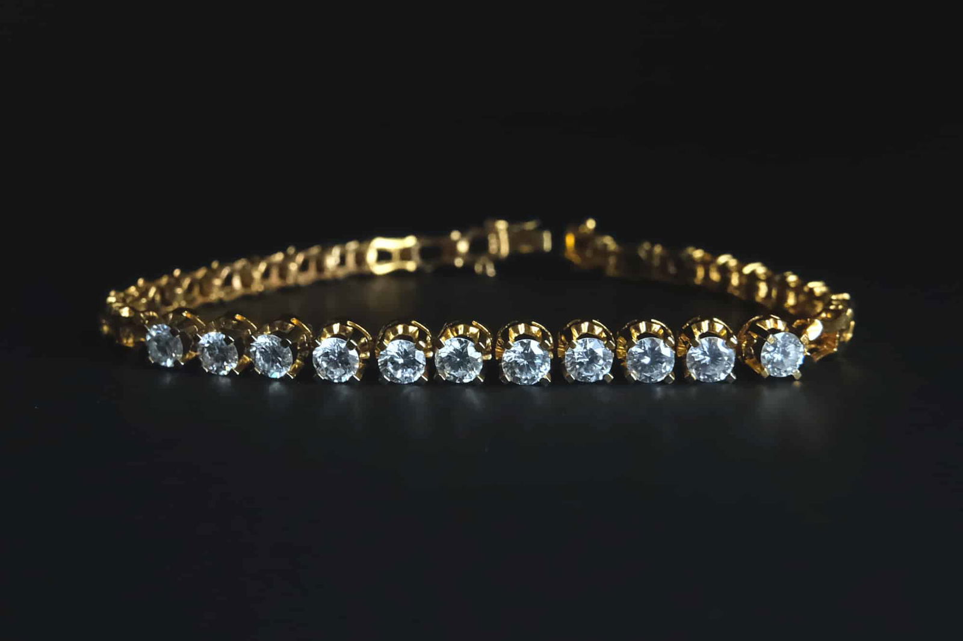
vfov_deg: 55.1
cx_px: 482
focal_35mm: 23
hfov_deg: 76.1
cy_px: 320
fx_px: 615
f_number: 7.1
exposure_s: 1/4
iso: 1600
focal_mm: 15.2
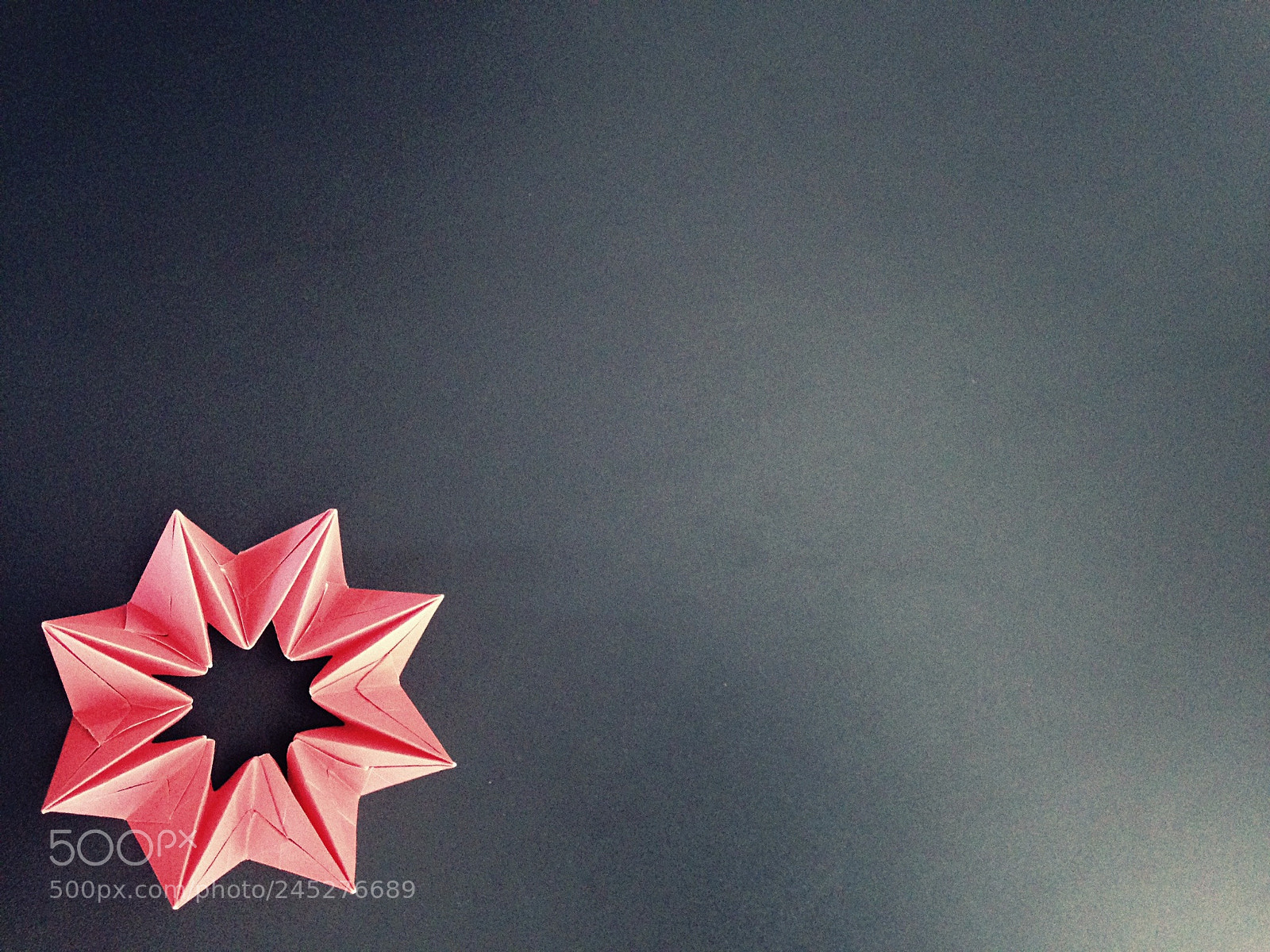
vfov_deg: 42.9
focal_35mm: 33
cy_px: 476
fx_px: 1211
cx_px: 635
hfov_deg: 55.4
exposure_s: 1/20
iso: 400
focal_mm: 4.12
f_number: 2.4
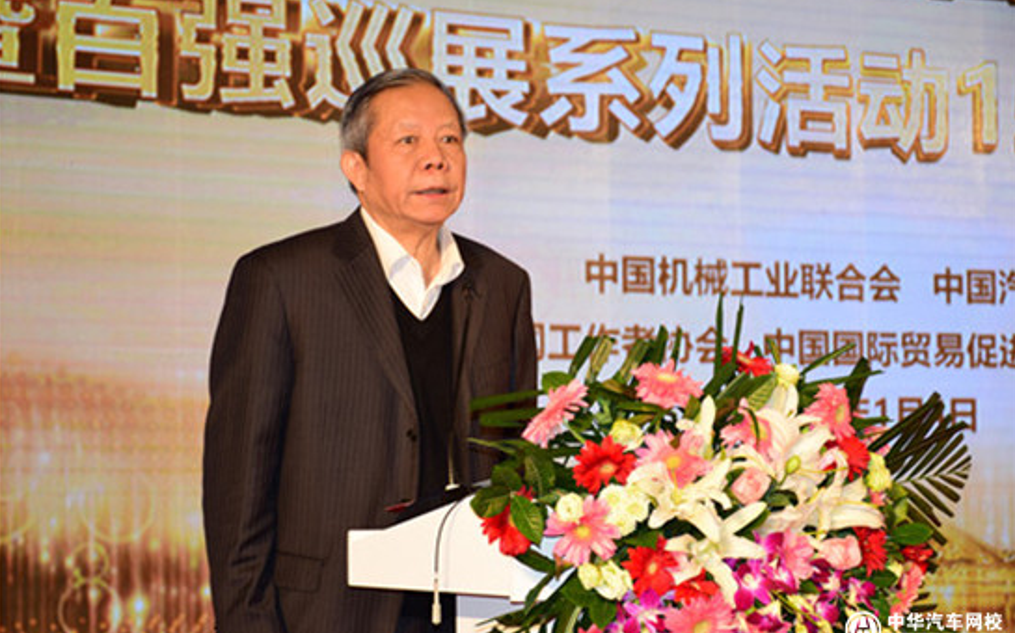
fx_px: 2986
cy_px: 316
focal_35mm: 108
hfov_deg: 19.3
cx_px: 508
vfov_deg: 12.1
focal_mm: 70
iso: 400
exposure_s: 1/60
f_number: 5
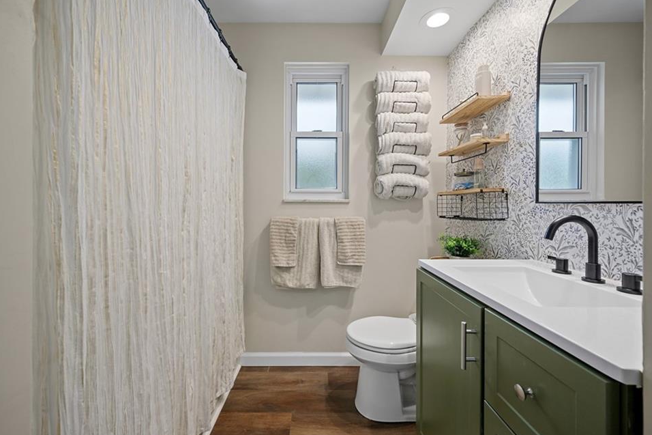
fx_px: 272
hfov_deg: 100.3
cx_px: 313
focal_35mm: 15
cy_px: 208
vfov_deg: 77.3
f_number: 8
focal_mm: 14
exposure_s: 1/20
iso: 400
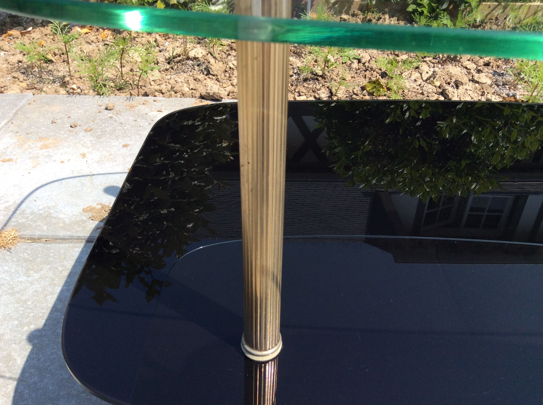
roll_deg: -1.2
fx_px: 501
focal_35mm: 32
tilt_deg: -36.1
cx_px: 272
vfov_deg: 44.1
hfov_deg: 56.9
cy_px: 202
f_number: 2.4
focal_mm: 3.3
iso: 32
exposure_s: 1/1003
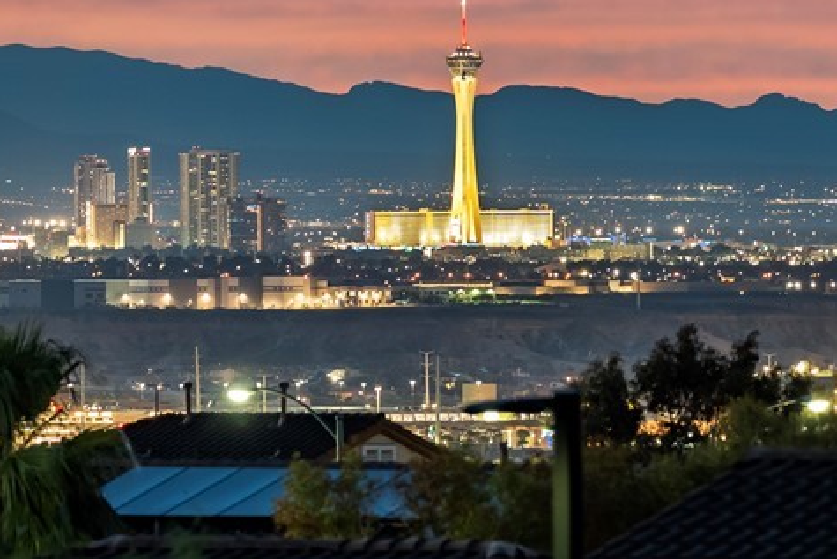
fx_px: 14349
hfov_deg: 3.3
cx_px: 444
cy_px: 126
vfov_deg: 2.2
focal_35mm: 617
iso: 400
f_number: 4
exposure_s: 1/30
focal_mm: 180
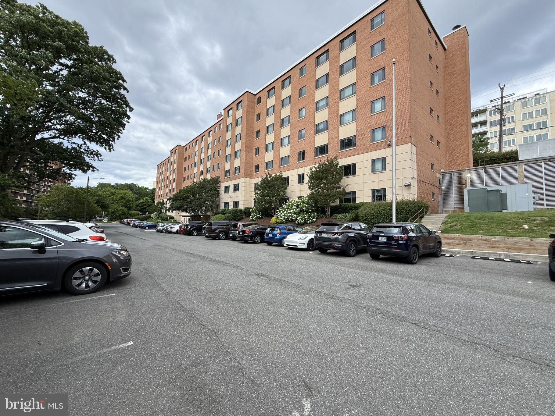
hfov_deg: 102.1
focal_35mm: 14
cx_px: 278
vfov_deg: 85.7
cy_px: 208
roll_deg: -0.8
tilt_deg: +4.3
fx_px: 224
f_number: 2.2
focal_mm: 2.22
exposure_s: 1/151
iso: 64
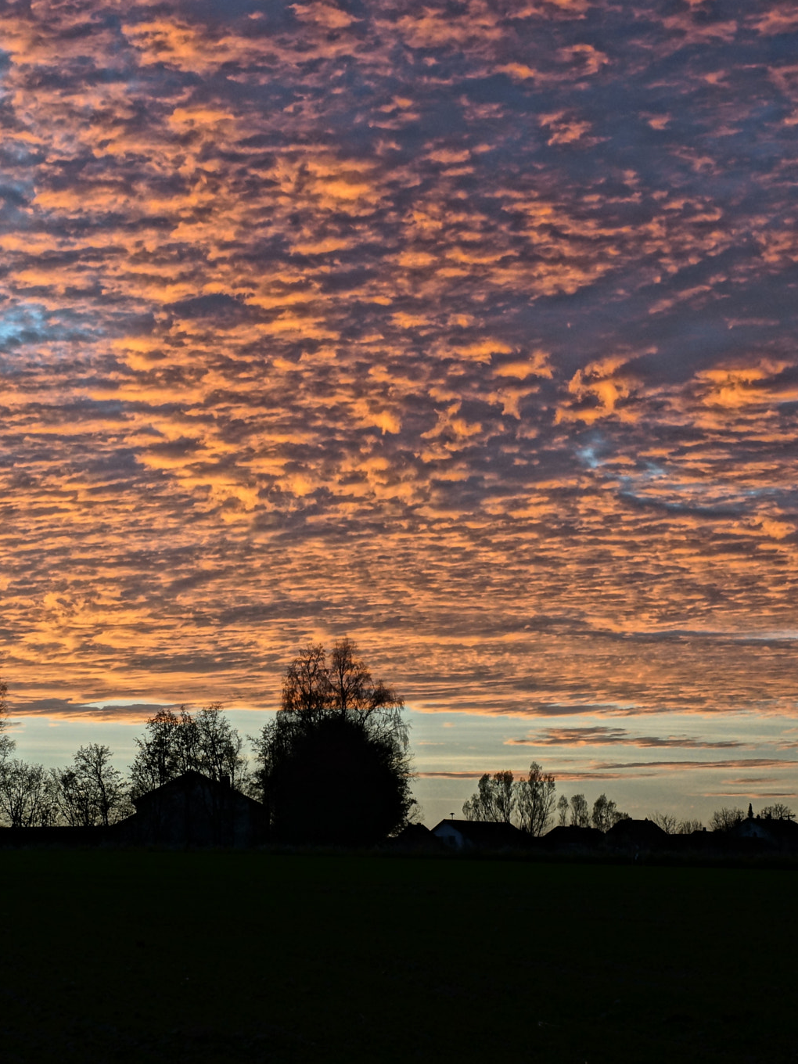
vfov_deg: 20.1
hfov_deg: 15.1
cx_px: 251
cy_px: 532
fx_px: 3004
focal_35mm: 98
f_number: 7.1
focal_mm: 45
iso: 400
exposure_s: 1/100
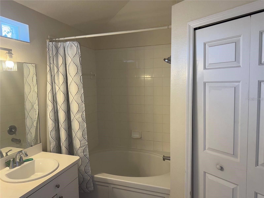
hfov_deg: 71.6
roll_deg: +0.2
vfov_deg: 56.8
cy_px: 99
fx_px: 183
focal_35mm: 24
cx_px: 132
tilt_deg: -5.8
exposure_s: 1/120
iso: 64
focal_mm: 6.76
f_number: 1.78
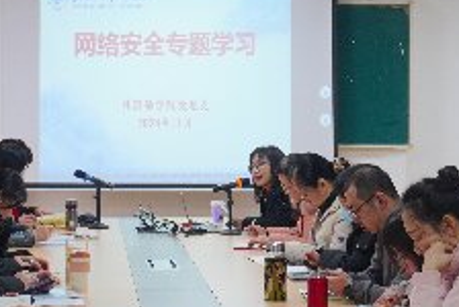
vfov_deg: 11.0
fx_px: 1587
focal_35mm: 124
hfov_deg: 16.4
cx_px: 119
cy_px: 84
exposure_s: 1/50
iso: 320
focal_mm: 31
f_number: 5
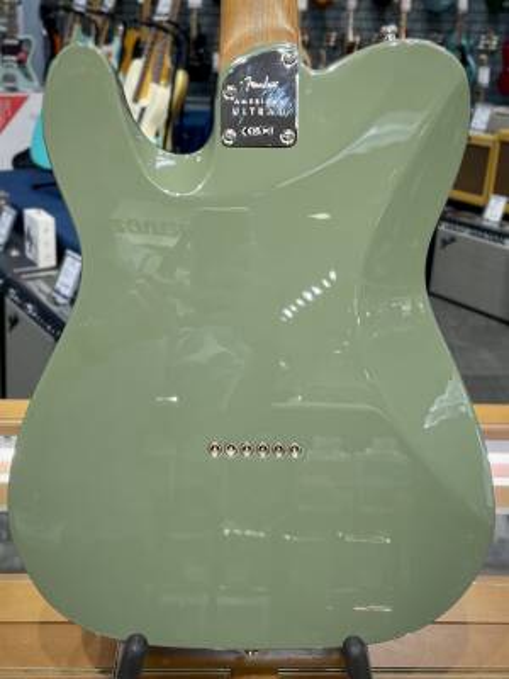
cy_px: 340
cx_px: 254
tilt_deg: -17.6
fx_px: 510
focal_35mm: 26
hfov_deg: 53.1
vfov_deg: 67.3
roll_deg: +2.7
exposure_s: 1/120
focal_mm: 4.2
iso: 80
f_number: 1.6
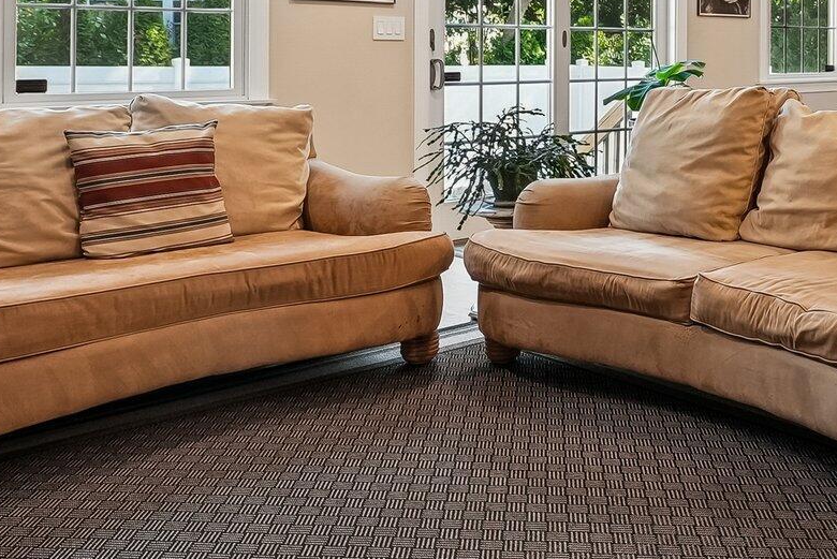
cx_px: 879
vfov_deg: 30.2
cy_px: 89
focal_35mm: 43
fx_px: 1001
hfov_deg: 38.9
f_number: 7.1
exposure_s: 1/20
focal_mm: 16.4
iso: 800
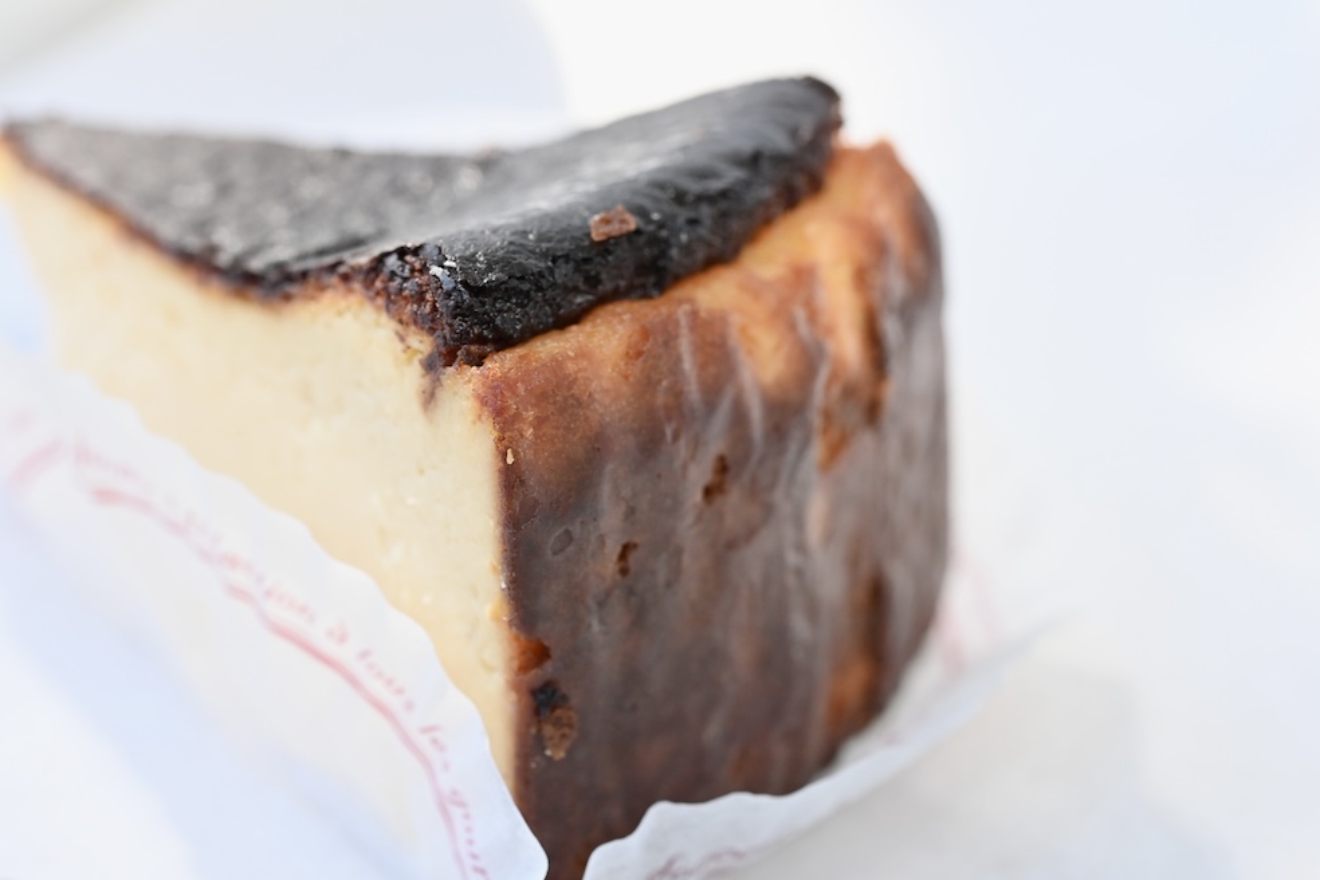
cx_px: 665
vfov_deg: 22.3
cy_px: 435
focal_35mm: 61
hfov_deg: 32.9
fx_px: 2236
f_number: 9
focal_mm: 60
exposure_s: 1/200
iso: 800
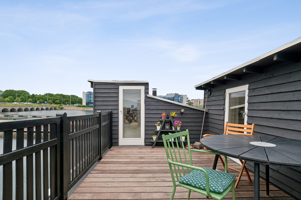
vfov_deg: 67.4
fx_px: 150
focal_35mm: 18
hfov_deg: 90.0
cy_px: 100
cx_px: 150
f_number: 10
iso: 200
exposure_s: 1/400
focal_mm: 12
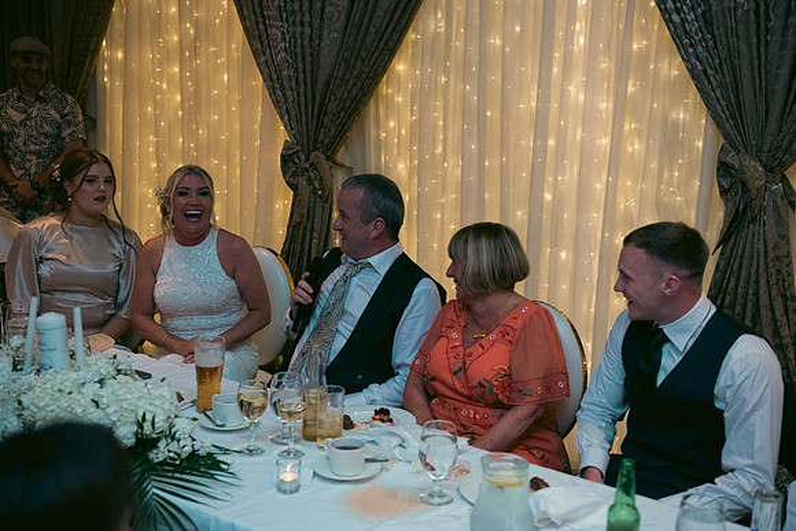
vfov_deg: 29.9
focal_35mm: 45
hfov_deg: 43.6
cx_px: 398
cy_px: 266
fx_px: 995
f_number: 3.5
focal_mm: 45
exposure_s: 1/160
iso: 800
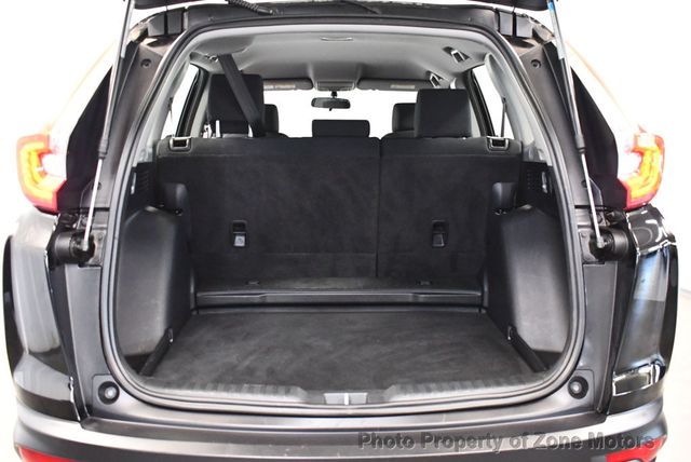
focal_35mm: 36
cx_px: 346
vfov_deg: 36.9
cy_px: 231
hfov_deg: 53.1
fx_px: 692
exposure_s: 1/60
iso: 4500
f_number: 3.5
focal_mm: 18
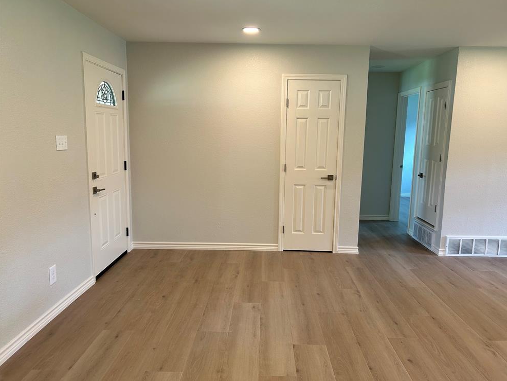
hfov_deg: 65.3
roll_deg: -0.6
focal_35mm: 27
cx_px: 262
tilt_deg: -9.6
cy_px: 193
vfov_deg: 51.4
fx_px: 396
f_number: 1.5
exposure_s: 1/120
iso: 125
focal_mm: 5.7
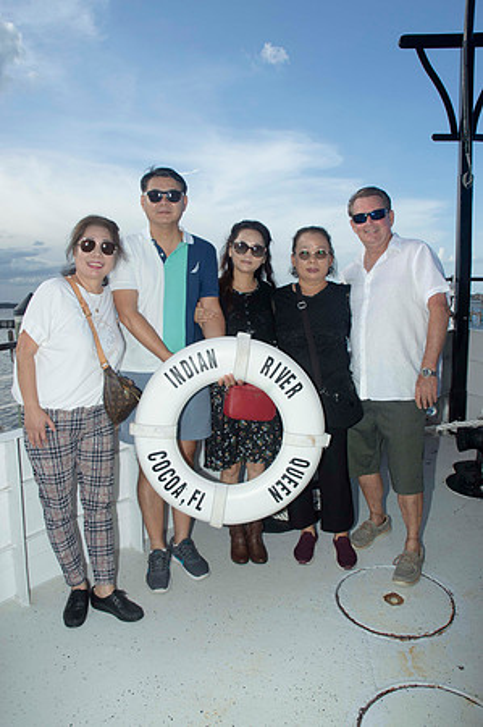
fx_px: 545
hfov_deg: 47.8
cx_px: 242
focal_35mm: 27
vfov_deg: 67.4
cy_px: 364
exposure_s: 1/200
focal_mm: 18
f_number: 9
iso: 100
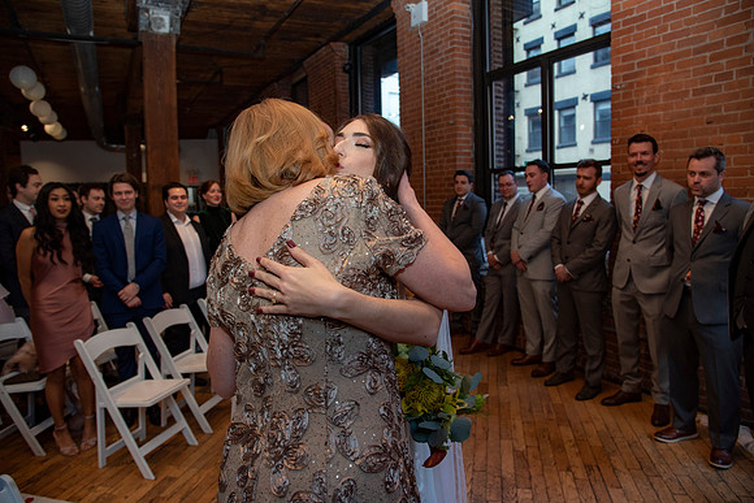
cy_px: 252
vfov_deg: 53.2
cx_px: 377
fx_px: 503
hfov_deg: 73.7
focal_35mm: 24
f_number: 5
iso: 800
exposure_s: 1/125
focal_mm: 24
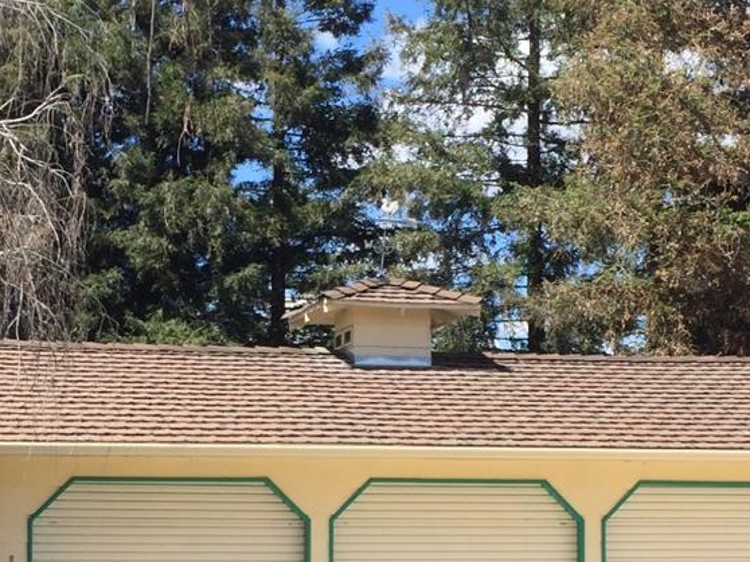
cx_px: 368
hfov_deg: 25.0
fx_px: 1689
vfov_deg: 18.5
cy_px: 540
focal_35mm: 78
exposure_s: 1/1522
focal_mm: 4.15
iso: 32
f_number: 2.2
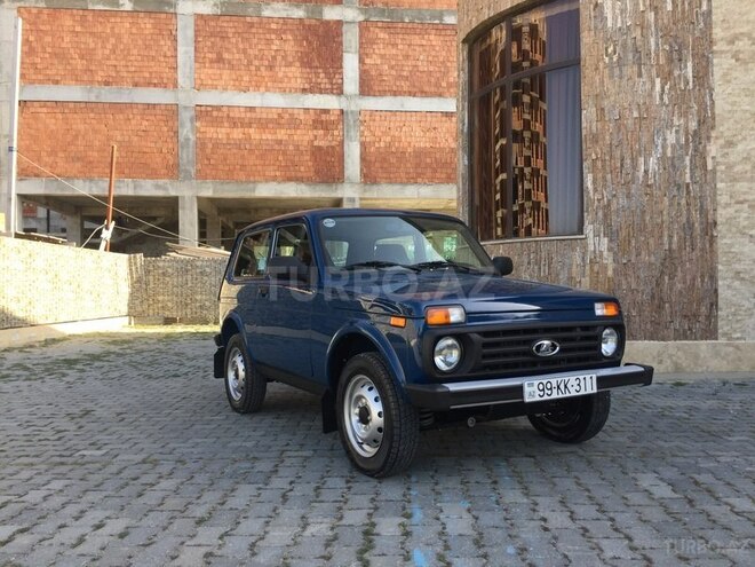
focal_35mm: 29
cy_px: 284
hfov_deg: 61.7
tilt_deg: -0.8
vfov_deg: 48.2
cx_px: 378
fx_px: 633
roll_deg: -0.2
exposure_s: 1/347
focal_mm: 4.15
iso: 32
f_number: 2.2
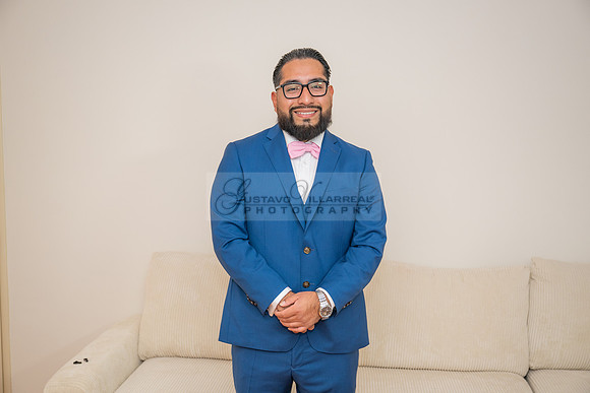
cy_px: 196
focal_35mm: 40
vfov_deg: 33.4
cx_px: 295
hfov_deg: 48.4
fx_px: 656
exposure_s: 1/160
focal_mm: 40
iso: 400
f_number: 3.5
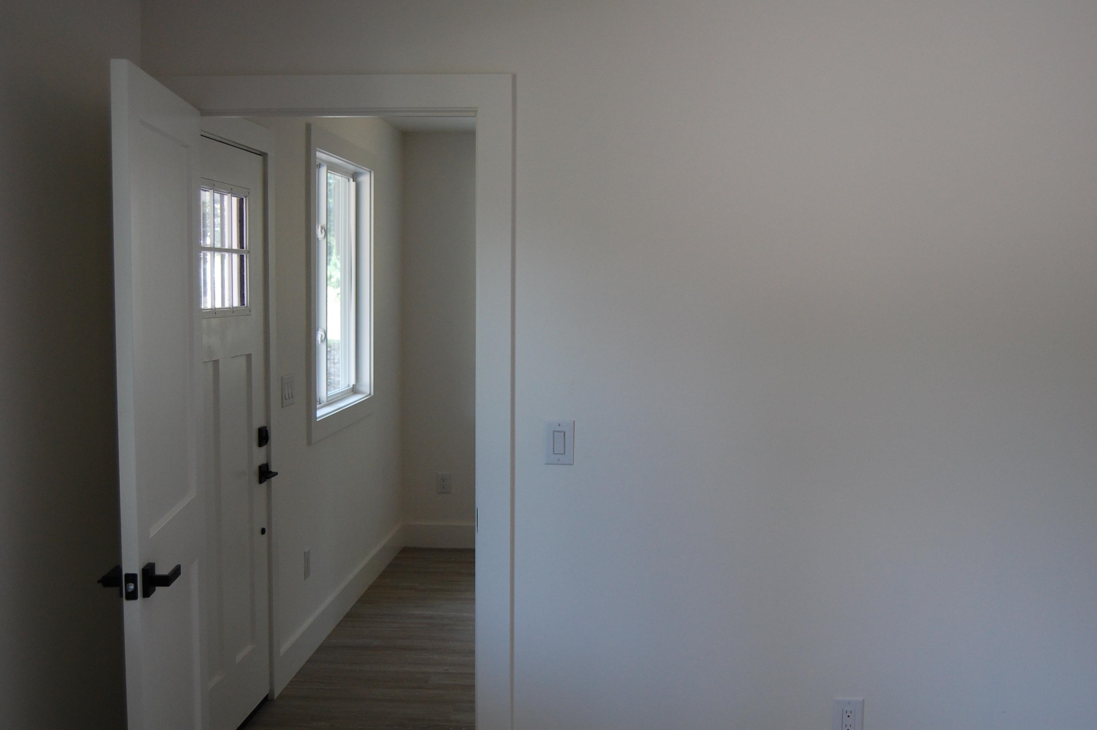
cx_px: 548
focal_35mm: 39
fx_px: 1187
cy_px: 365
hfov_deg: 49.6
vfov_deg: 34.1
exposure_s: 1/80
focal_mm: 26
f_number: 4.5
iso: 400
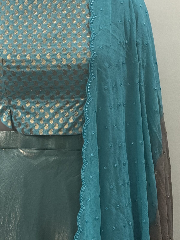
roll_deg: -0.8
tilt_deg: -1.7
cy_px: 86
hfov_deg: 7.8
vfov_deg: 10.3
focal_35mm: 191
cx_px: 48
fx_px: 1324
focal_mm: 15.66
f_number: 2.8
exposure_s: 1/50
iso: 250
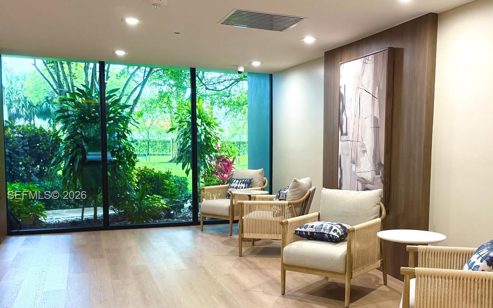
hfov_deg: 51.0
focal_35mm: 38
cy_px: 196
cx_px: 312
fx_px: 510
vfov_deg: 33.4
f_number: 1.78
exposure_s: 1/60
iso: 160
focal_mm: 6.76
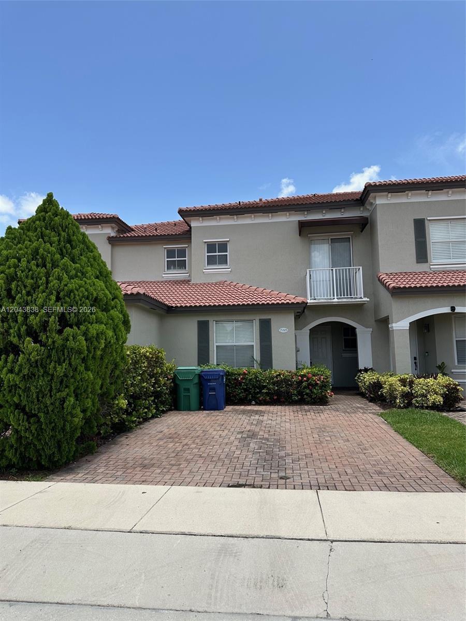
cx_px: 233
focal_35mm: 24
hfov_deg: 56.8
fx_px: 431
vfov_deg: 71.6
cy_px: 310
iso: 80
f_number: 1.78
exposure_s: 1/4545
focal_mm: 6.86
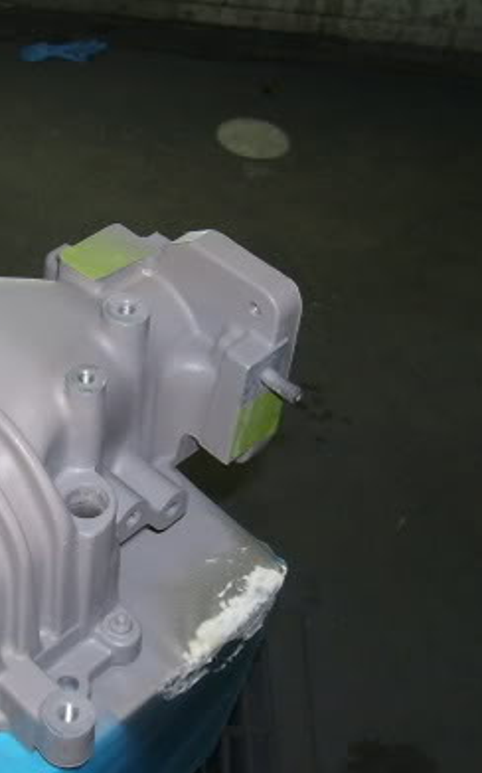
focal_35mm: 59
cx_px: 32
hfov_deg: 21.4
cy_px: 393
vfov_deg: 34.6
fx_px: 1241
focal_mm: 5.6
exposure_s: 1/60
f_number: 2.7
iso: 80
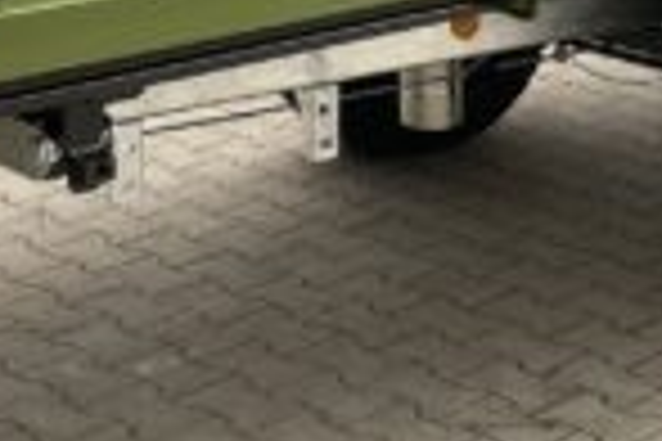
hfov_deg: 18.6
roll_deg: -0.8
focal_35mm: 110
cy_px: -225
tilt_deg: -8.3
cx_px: 284
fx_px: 2023
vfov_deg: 11.9
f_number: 1.6
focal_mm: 4.2
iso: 50
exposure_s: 1/121
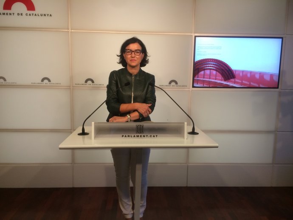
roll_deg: -0.7
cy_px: 110
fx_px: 246
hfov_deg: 61.6
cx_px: 146
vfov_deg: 48.3
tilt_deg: -8.1
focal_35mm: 29
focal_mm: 4.15
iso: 50
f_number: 2.2
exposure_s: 1/33
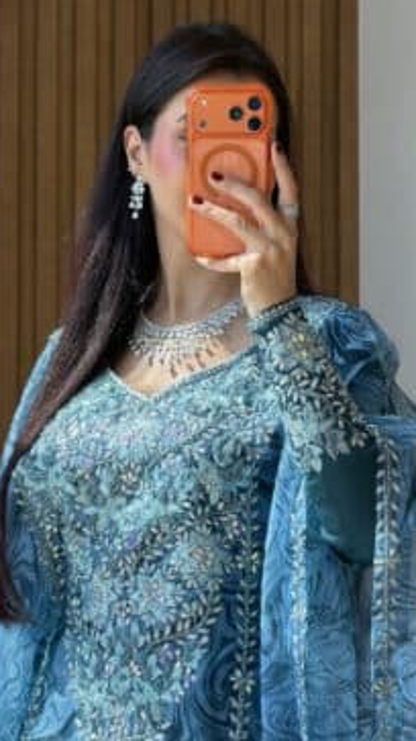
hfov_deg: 7.6
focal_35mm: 160
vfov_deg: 13.4
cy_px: 503
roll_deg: +0.0
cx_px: 126
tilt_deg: -20.2
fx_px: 3140
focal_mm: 16.89
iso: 32
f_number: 2.8
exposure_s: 1/100
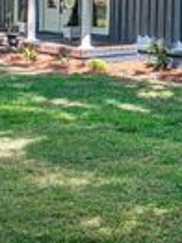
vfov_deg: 21.1
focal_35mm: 88
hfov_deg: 15.3
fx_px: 618
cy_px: -26
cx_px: 282
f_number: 8
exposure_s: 1/800
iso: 200
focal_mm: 24
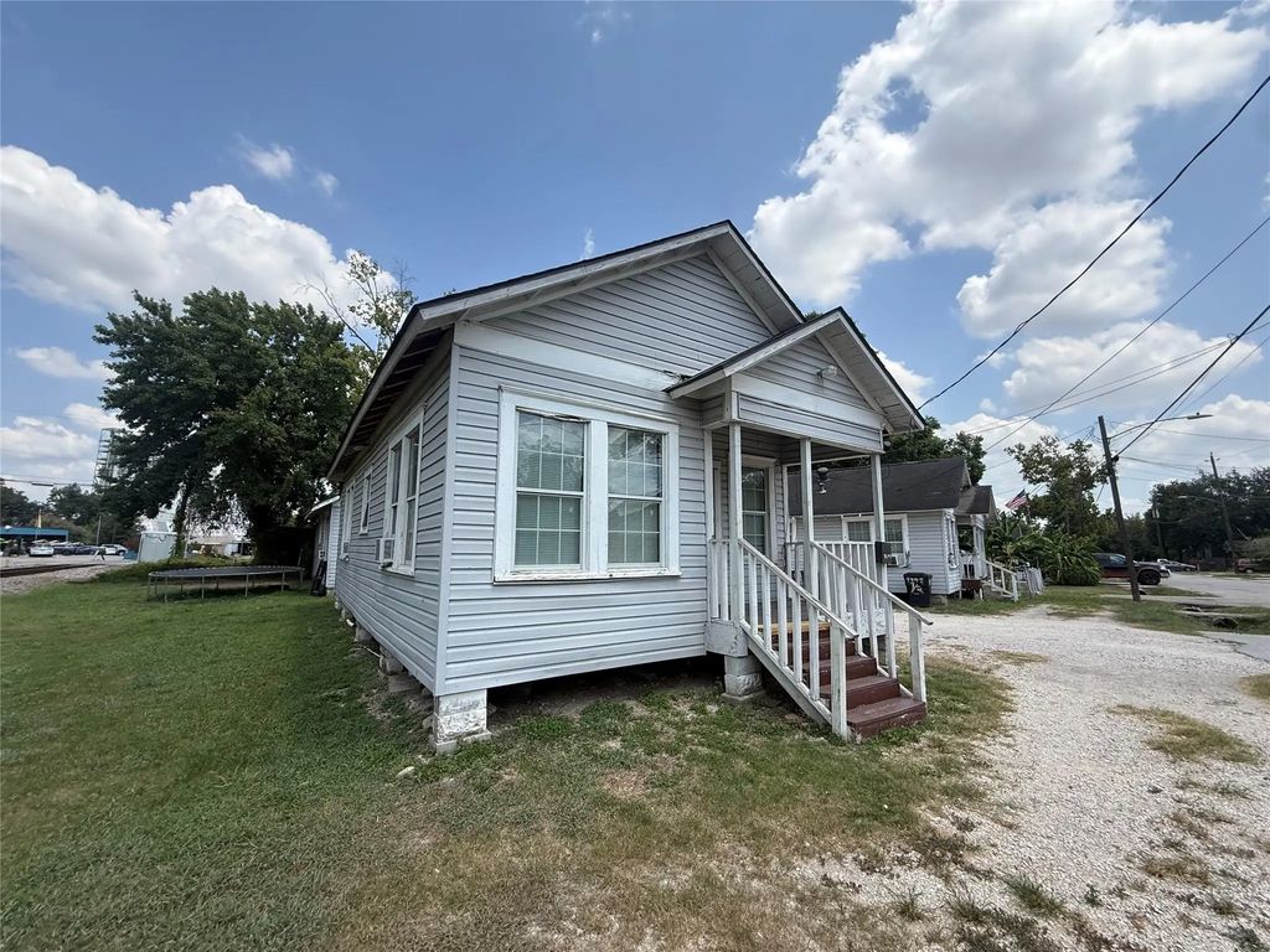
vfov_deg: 85.7
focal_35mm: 14
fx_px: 514
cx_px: 635
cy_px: 476
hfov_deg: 102.1
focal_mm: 2.22
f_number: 2.2
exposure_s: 1/1399
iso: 50
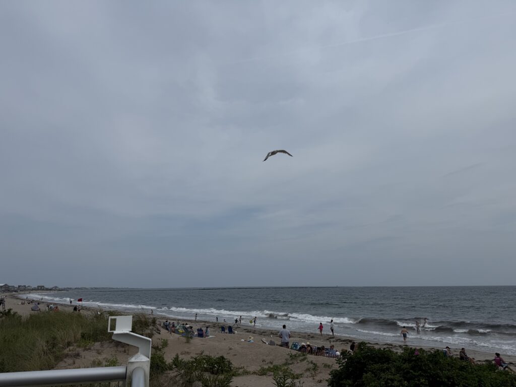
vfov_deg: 56.8
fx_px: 358
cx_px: 258
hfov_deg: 71.6
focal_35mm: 24
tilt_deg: +13.2
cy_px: 194
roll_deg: +0.1
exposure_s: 1/10309
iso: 80
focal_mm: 6.76
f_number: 1.78
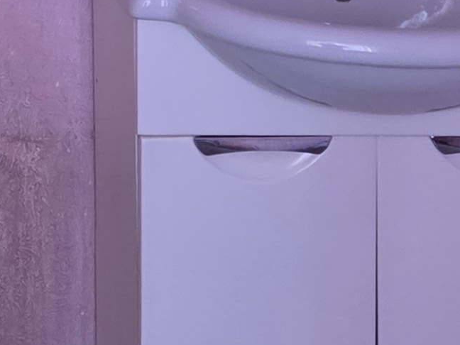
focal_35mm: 142
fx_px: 1887
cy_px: -500
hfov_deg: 13.1
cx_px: -253
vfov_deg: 9.3
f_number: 1.8
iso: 640
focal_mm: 5.4
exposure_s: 1/100
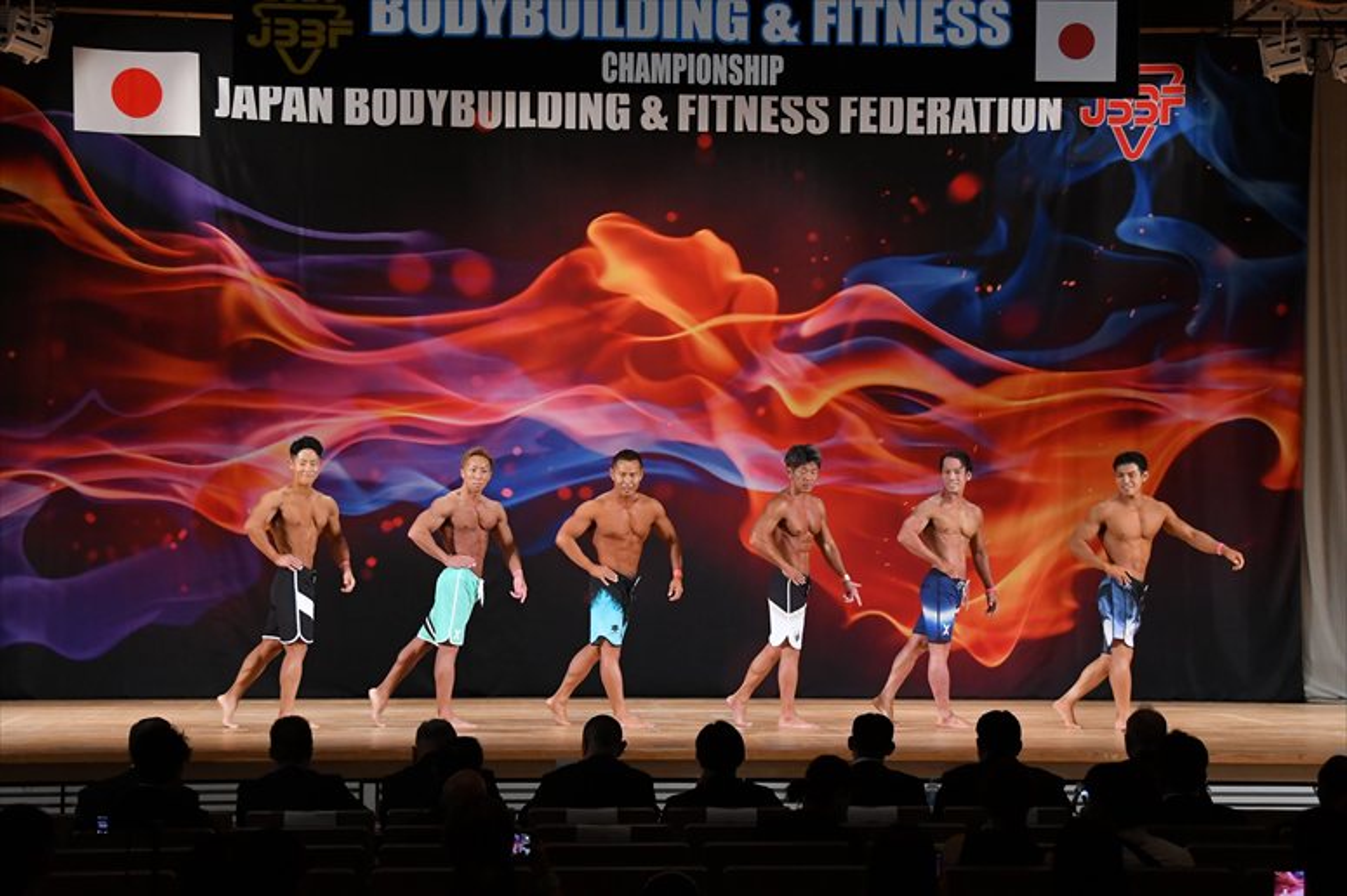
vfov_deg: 15.7
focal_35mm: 87
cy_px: 448
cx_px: 674
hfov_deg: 23.4
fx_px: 3254
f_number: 5.6
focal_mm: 58
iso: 3200
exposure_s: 1/400
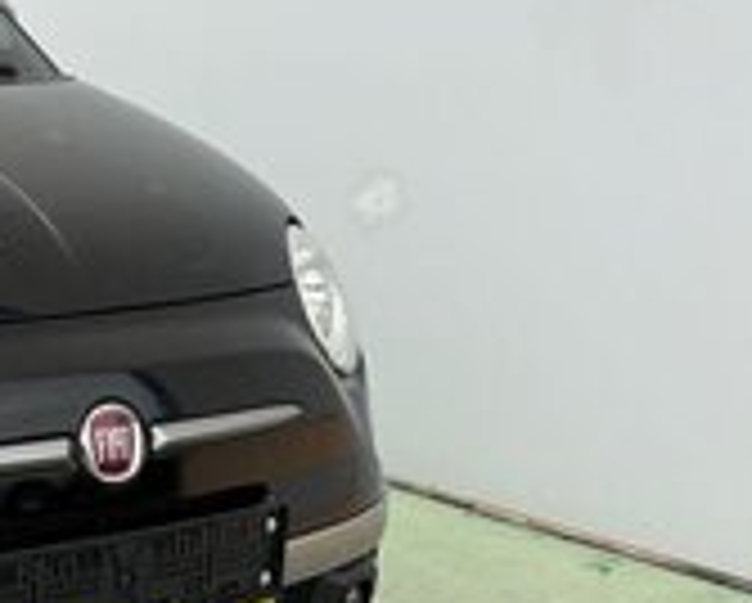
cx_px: -320
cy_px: 405
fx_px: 1649
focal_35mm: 74
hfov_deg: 22.0
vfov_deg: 20.7
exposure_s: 1/1451
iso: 50
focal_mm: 5.96
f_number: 1.6
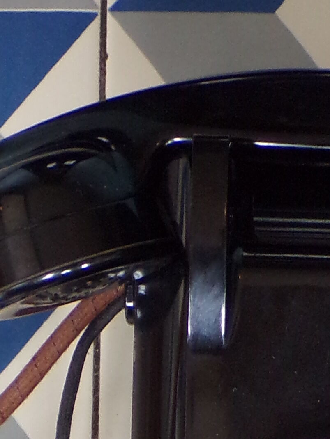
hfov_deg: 7.0
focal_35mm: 211
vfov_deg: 9.1
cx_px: 316
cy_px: 719
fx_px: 2681
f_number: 3.5
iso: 200
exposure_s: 1/20
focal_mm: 8.7
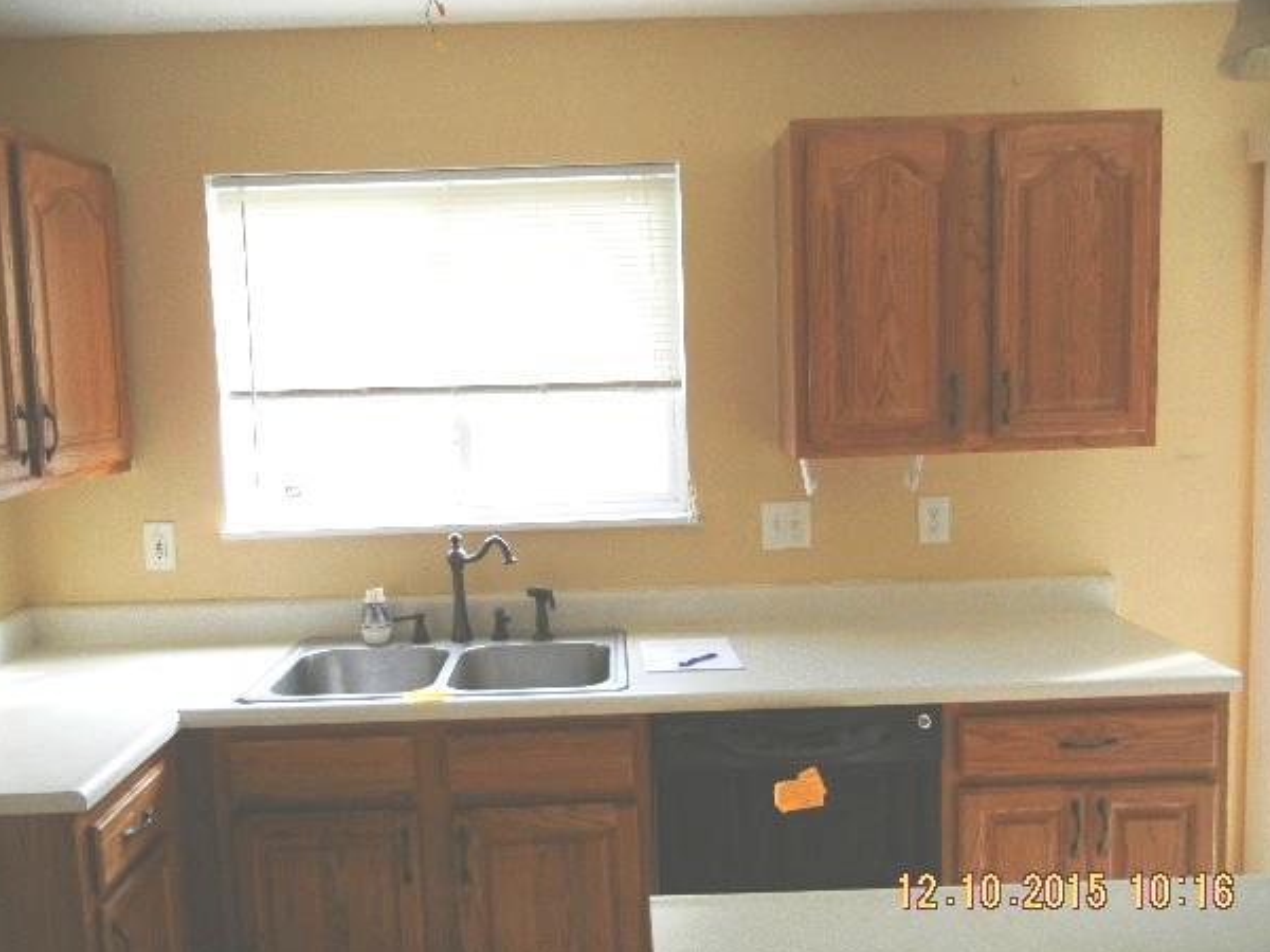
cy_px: 489
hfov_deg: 56.8
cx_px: 637
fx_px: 1174
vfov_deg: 44.2
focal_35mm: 32
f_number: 3.5
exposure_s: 1/37.5
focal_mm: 5.4
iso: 160
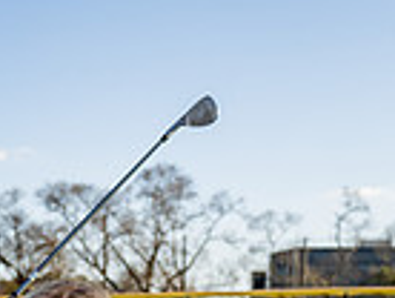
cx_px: 9
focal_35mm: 97
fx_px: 1109
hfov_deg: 19.7
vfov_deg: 13.0
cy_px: 622
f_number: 4
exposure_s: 1/800
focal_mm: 31
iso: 100
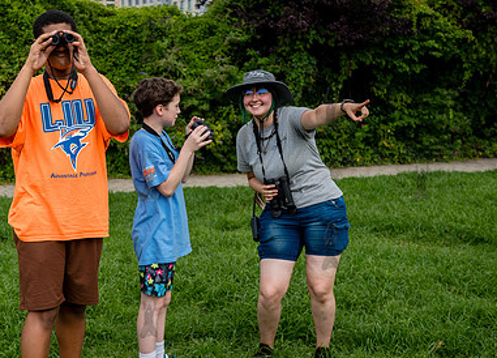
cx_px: 179
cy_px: 176
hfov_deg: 31.9
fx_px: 863
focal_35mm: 61
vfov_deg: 23.4
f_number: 3.5
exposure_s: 1/500
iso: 100
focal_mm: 38
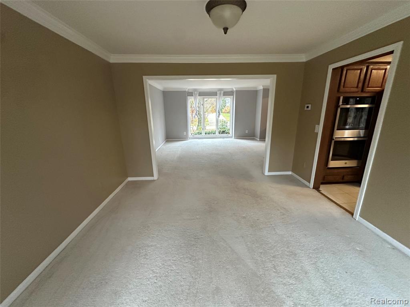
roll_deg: -0.2
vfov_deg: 85.7
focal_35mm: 14
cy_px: 154
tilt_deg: -15.1
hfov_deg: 102.1
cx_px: 205
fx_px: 166
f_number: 2.2
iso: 320
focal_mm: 2.22
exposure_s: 1/60
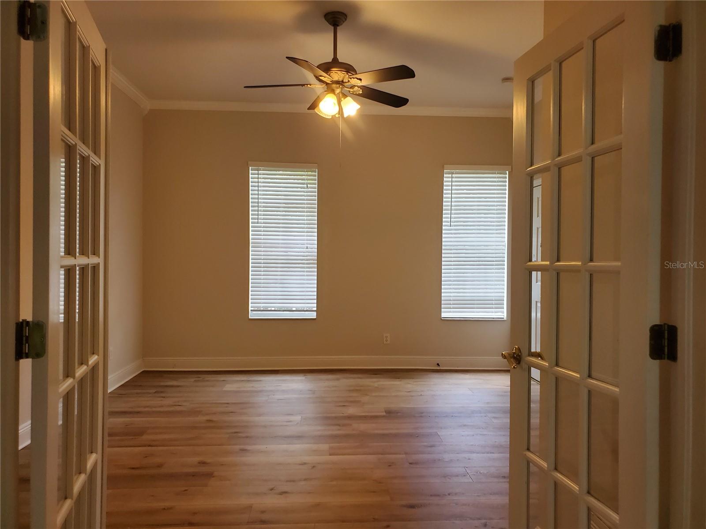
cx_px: 353
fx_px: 530
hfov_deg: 67.3
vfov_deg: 53.1
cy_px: 264
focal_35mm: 26
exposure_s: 1/60
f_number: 2.4
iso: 250
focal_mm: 4.3
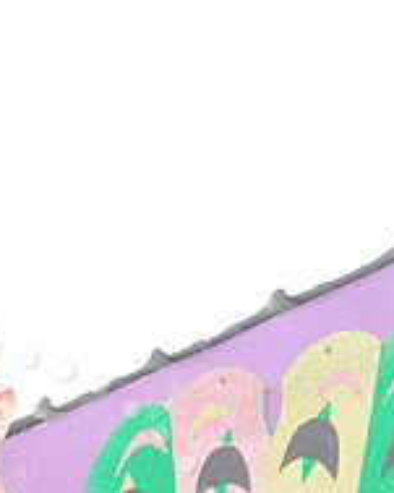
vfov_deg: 8.8
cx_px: -55
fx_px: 3151
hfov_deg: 7.1
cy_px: 650
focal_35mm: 216
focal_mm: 75
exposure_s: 1/160
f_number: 8
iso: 250
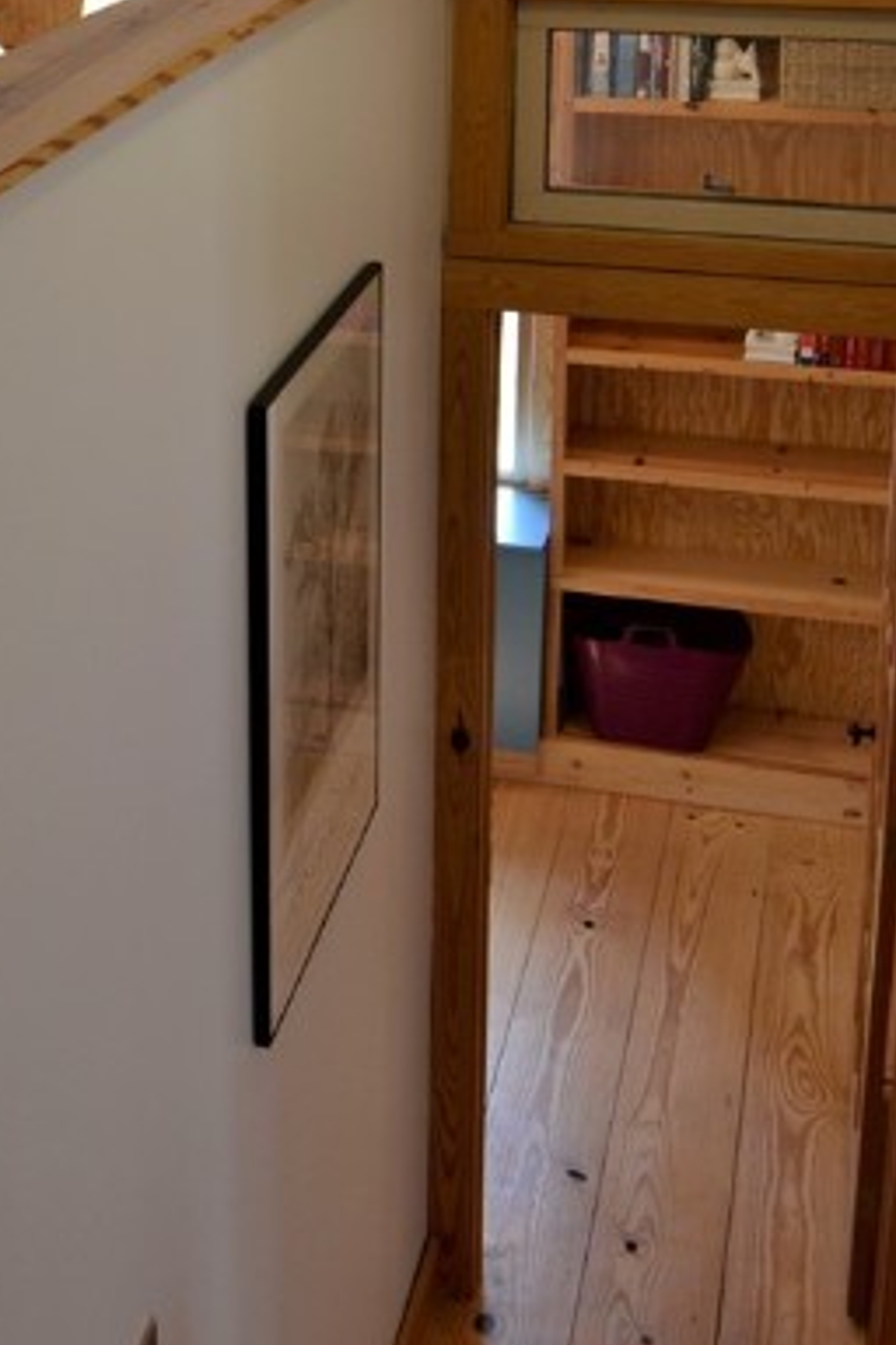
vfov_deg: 35.4
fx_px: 2016
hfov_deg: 24.6
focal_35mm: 54
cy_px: 224
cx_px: 172
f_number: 4.5
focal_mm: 18
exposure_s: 1/80
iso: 400
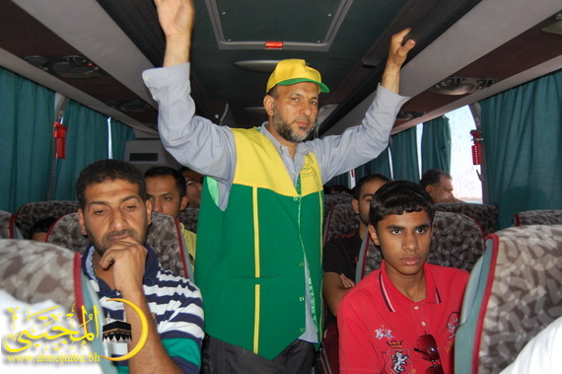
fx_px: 515
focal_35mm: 33
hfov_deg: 57.3
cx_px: 281
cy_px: 187
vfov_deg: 39.9
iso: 400
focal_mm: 22
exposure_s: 1/60
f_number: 3.8
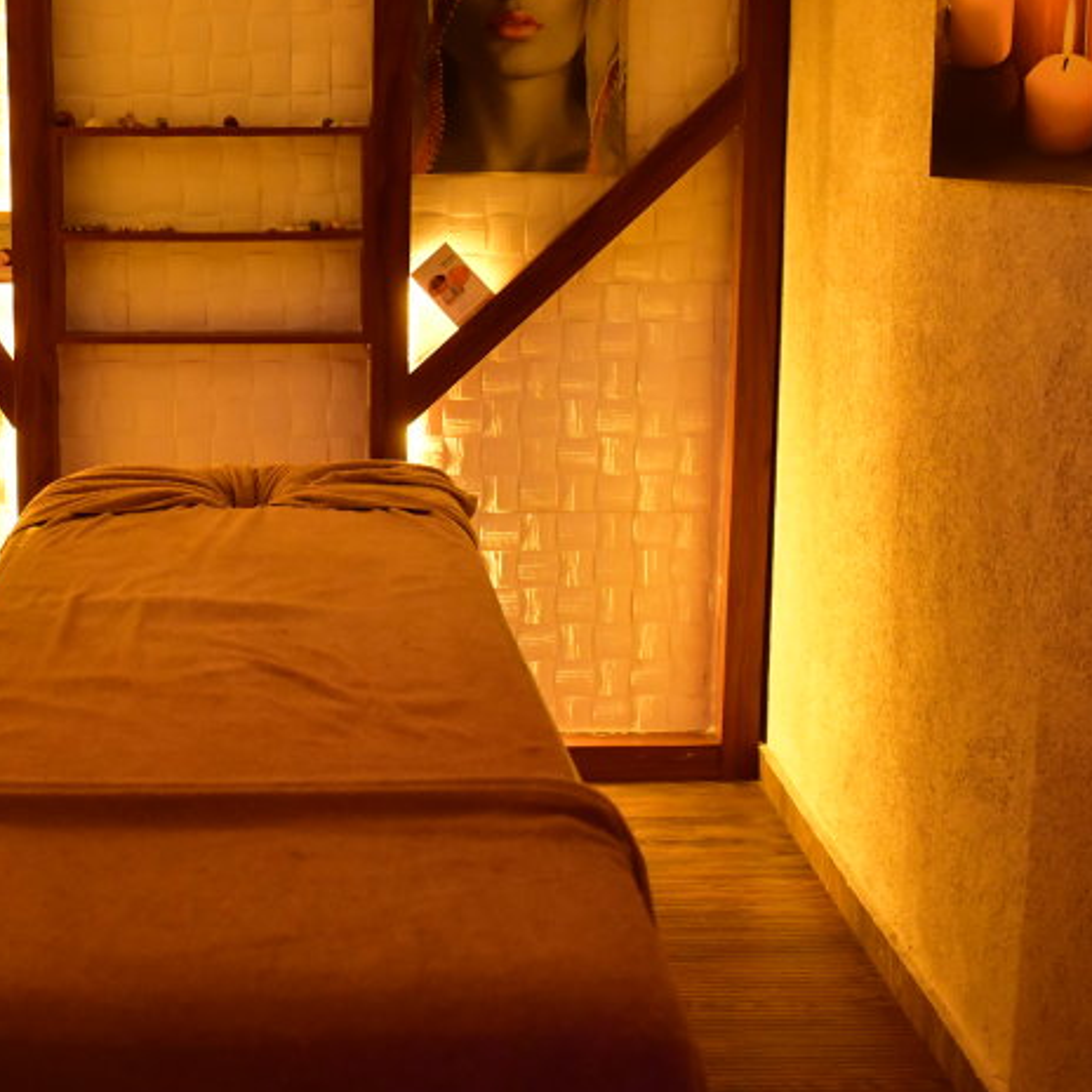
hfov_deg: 36.9
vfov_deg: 37.2
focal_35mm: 45
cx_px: 311
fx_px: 1606
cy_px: 375
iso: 6400
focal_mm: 24
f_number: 2.8
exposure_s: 1/160
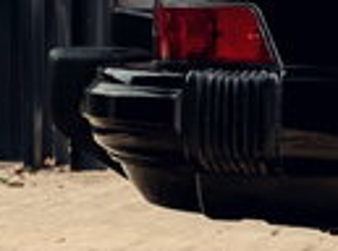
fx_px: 1957
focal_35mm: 201
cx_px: 736
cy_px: 102
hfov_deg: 9.1
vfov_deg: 7.4
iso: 200
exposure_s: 1/50
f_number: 4
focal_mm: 35
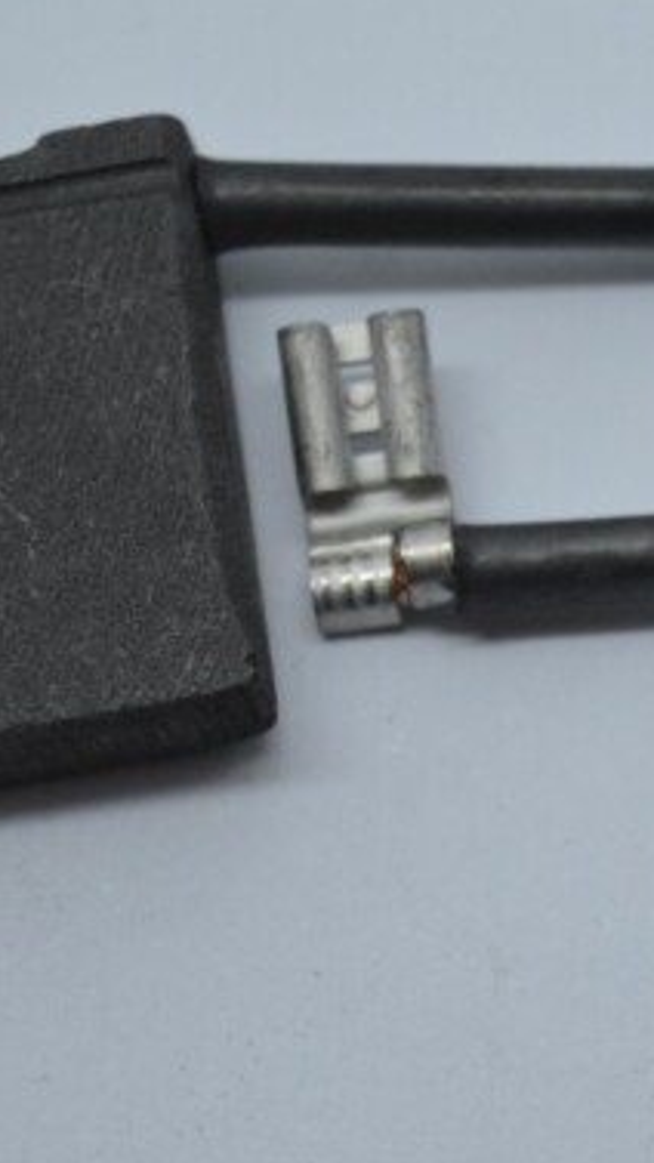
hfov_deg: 7.3
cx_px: 762
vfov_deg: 13.0
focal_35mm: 165
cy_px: 649
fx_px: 5088
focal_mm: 55
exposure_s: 1/100
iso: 400
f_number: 5.6
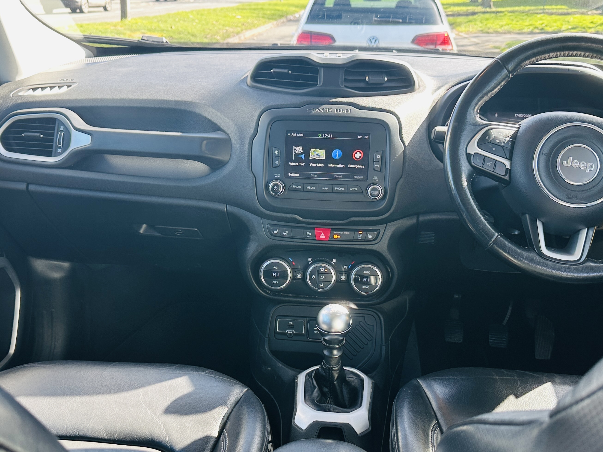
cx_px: 295
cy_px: 270
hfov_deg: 50.1
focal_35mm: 37
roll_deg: +0.2
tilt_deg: -24.3
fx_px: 645
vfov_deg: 38.5
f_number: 1.78
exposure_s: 1/142
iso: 100
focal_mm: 6.86
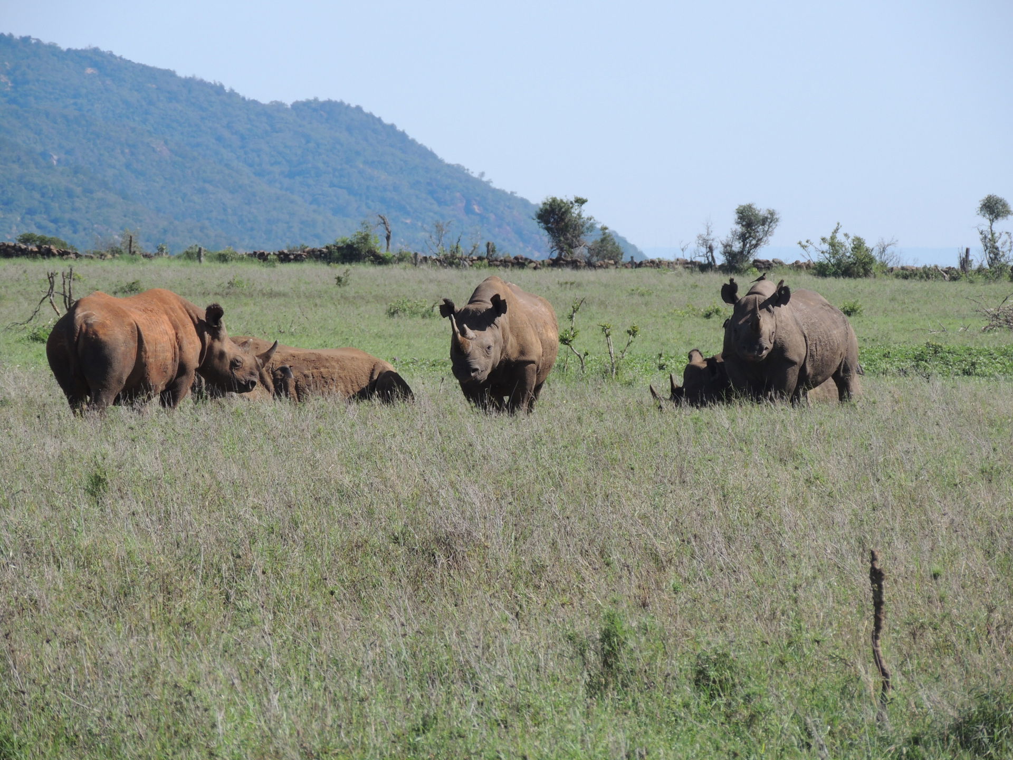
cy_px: 380
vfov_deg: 4.2
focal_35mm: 350
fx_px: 10242
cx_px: 506
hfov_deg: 5.7
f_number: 4.8
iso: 100
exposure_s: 1/400
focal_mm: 62.4
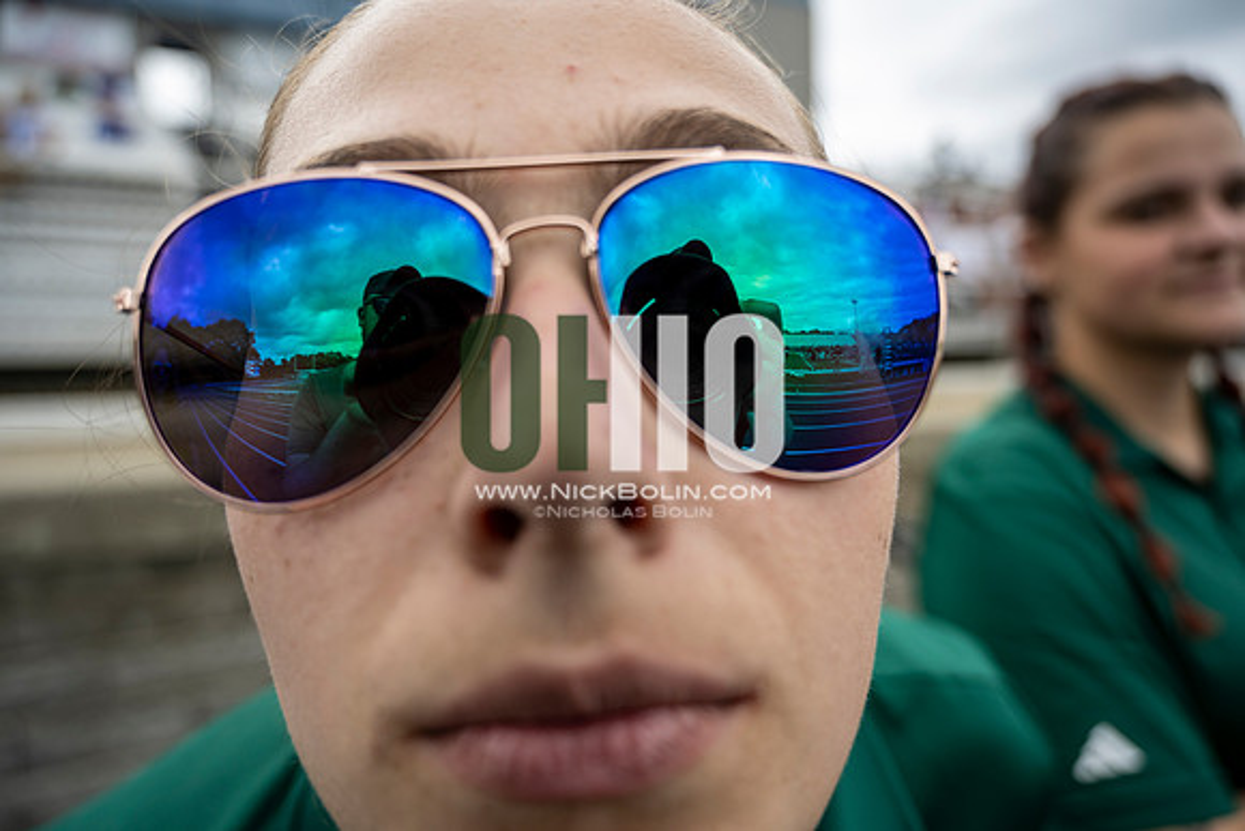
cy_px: 416
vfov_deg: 48.8
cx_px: 622
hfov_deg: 68.4
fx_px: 917
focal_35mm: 26
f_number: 4
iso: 250
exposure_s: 1/800
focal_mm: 26.5
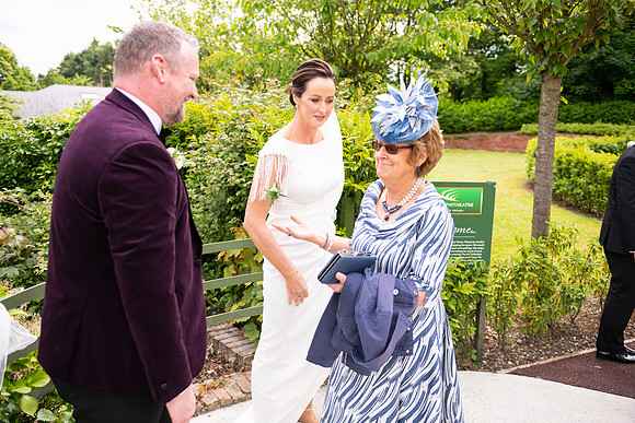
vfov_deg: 42.3
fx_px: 547
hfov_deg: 60.3
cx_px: 318
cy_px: 212
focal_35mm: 31
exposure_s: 1/1250
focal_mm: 31
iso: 250
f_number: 3.5
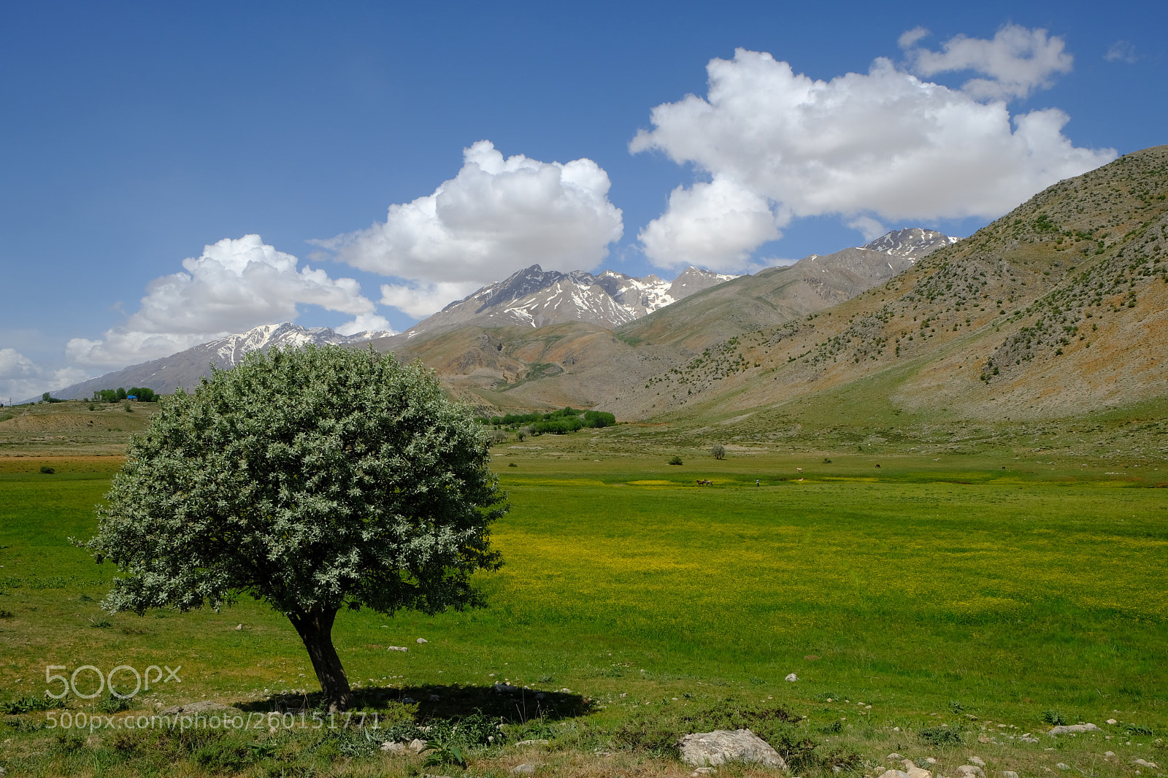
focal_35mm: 27
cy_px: 389
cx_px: 584
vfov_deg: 47.9
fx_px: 876
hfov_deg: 67.4
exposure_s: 1/550
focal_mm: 18
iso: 200
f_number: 9
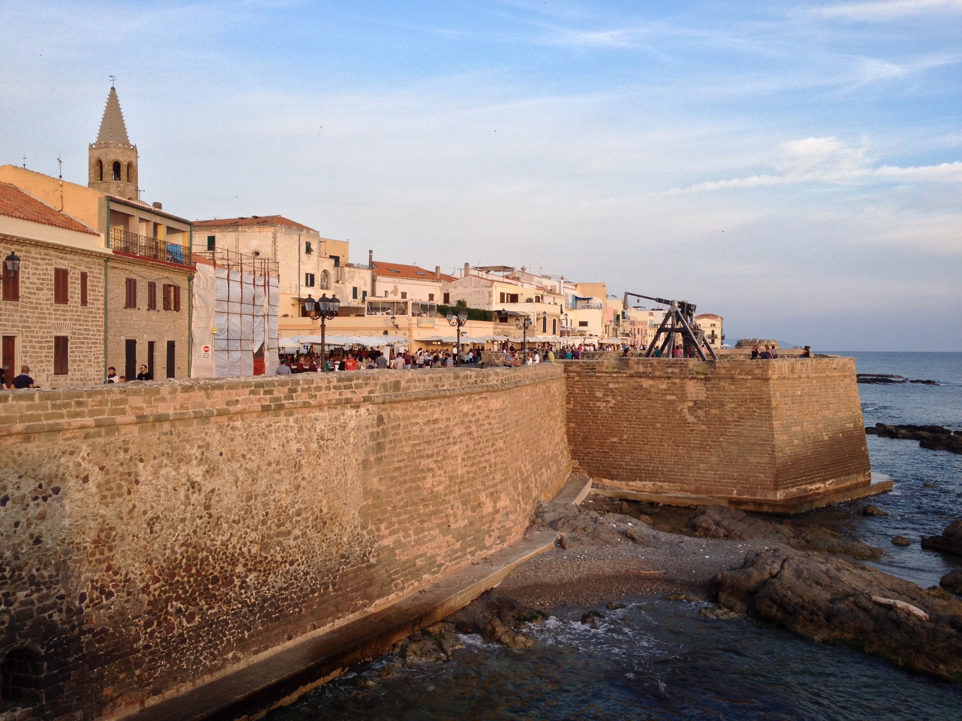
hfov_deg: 52.6
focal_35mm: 35
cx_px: 481
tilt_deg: -3.0
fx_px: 973
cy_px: 360
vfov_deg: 40.7
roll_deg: +0.0
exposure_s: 1/358
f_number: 2.4
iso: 50
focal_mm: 4.28
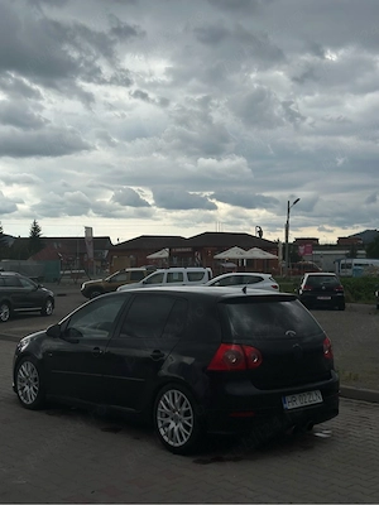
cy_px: 252
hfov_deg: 30.3
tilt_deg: +1.9
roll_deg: -0.1
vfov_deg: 39.7
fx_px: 701
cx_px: 190
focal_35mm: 48
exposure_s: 1/4566
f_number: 1.78
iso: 100
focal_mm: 6.86
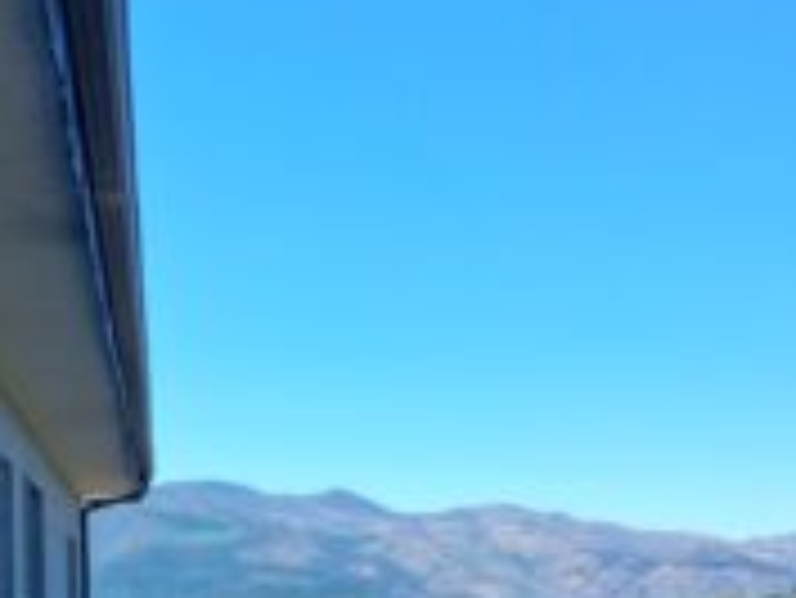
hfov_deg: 31.6
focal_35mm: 61
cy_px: 580
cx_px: 319
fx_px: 1404
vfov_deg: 23.2
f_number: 1.8
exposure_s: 1/369
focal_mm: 4
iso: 25
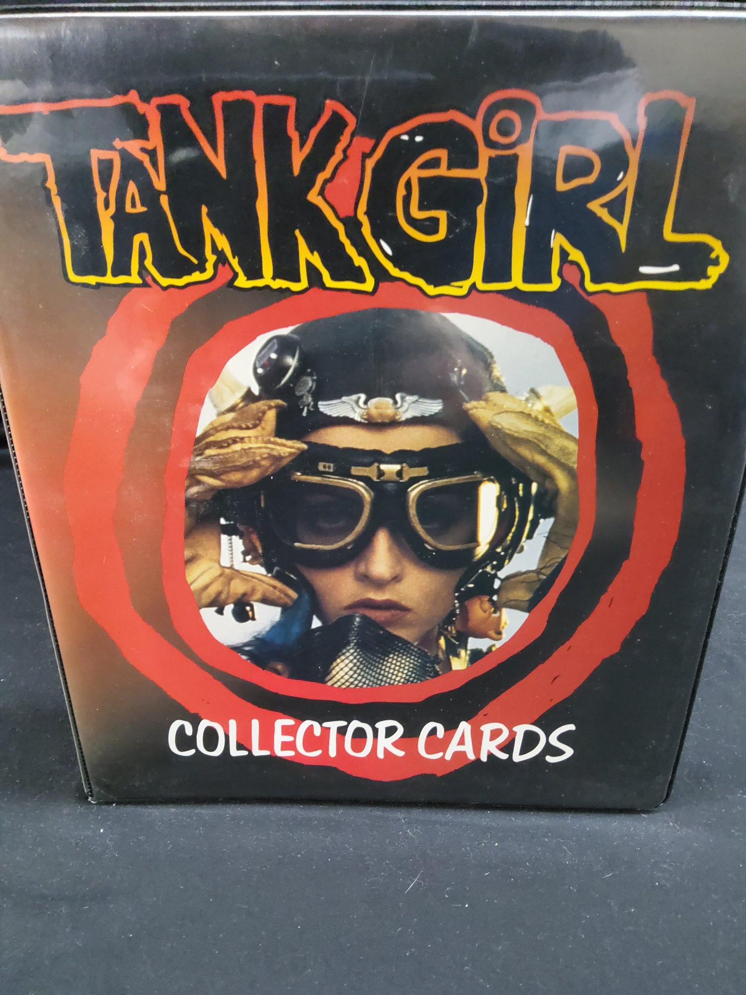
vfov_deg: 67.3
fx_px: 747
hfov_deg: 53.1
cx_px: 373
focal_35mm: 26
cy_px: 498
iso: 1000
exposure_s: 1/20
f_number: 2
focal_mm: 3.08
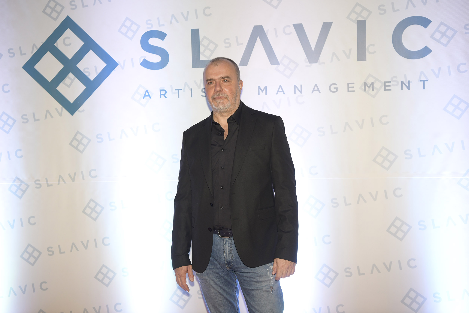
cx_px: 234
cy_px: 156
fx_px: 625
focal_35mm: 48
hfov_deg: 41.1
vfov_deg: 28.1
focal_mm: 48
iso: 1000
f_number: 4
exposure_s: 1/200
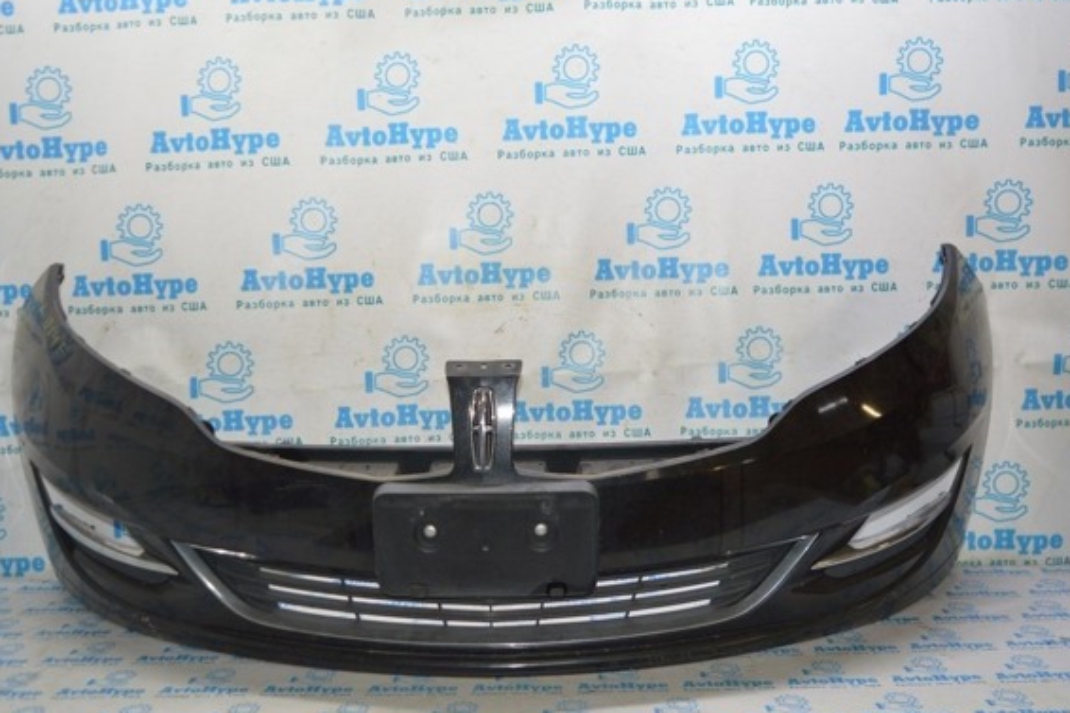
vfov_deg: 37.3
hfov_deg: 53.7
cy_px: 347
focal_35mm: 36
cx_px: 509
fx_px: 1057
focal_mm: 21
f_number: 3.8
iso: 125
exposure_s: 1/30
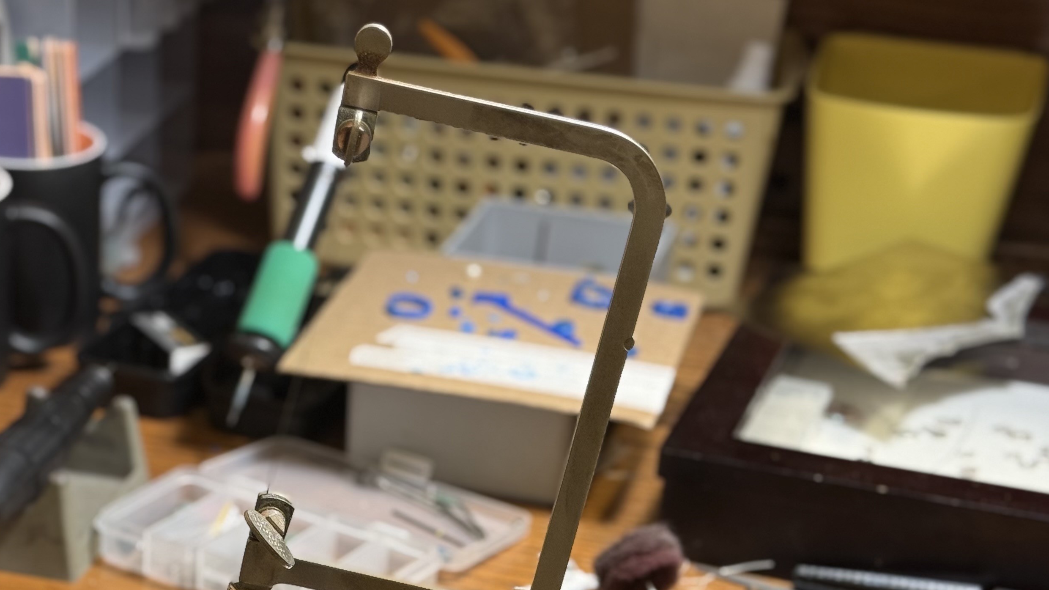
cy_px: 625
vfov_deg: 14.0
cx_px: 312
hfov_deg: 24.8
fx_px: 2364
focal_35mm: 85
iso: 64
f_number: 1.78
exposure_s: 1/60
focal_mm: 6.76
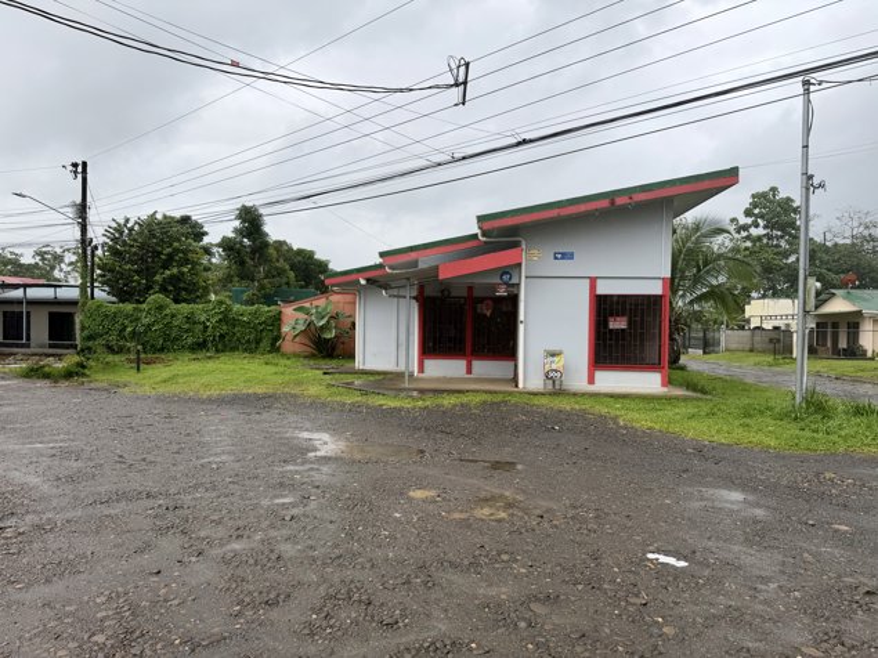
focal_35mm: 24
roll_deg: -0.4
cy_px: 329
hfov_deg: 71.6
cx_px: 439
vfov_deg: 56.8
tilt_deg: -0.7
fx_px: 609
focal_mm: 6.76
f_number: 1.78
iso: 80
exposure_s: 1/750
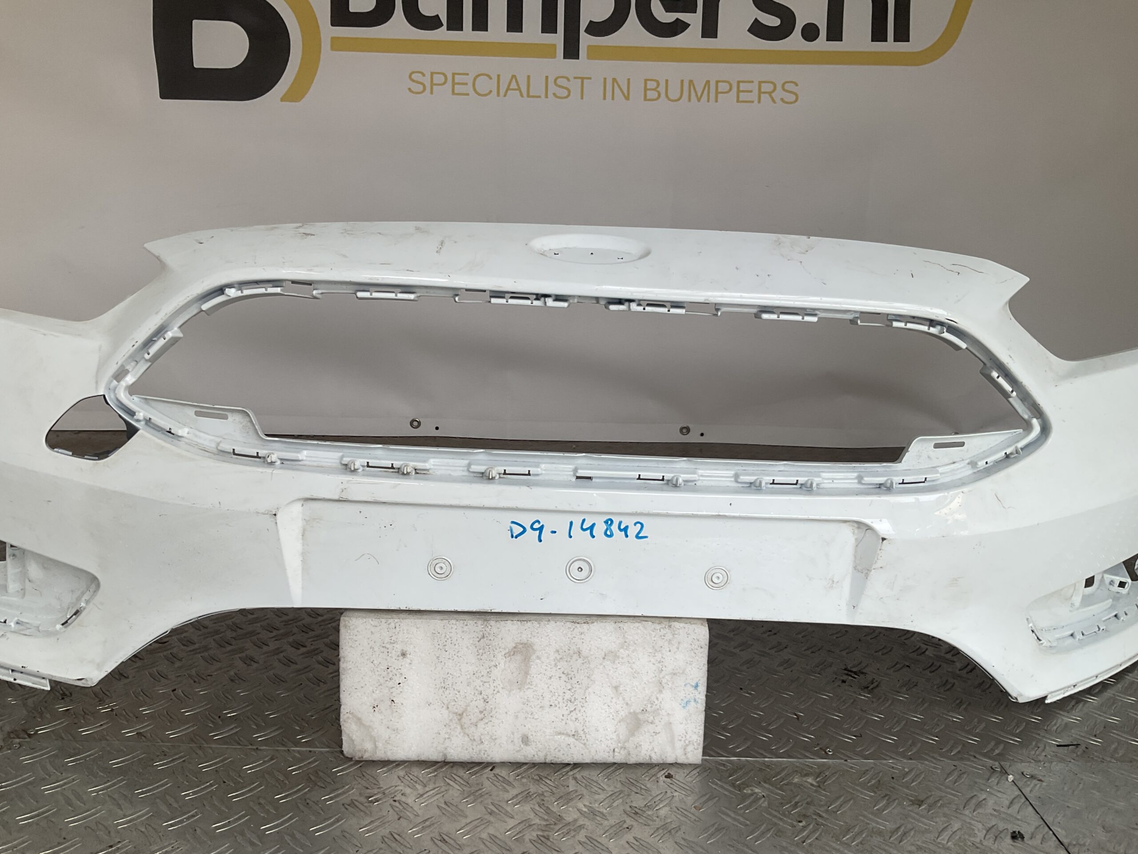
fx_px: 953
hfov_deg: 61.7
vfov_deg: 48.2
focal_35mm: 29
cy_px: 427
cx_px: 569
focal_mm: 3
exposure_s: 1/299
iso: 16
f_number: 1.8
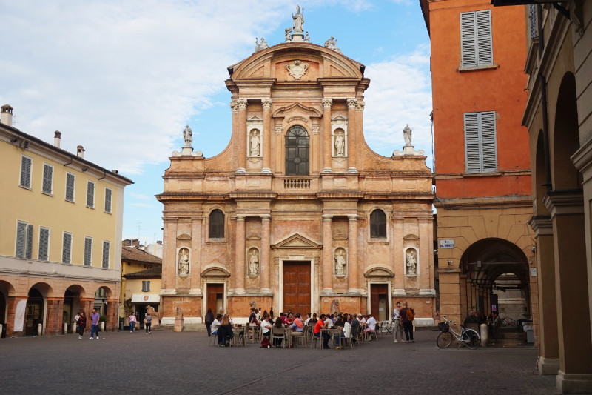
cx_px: 296
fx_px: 641
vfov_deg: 34.2
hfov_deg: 49.6
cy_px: 198
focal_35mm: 39
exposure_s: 1/80
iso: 100
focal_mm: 26
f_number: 11
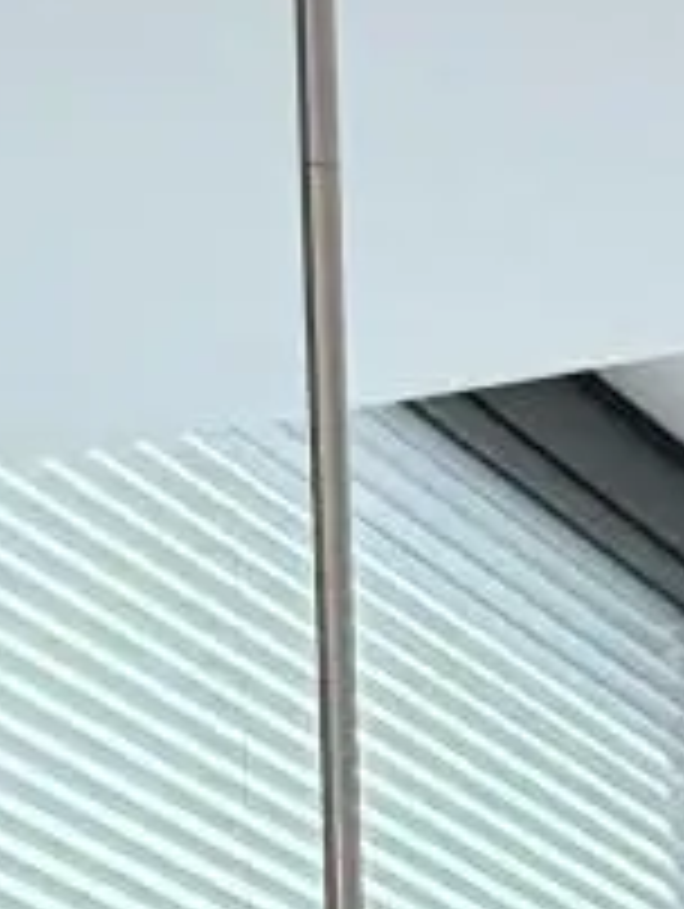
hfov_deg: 7.6
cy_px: 2956
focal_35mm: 178
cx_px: 1811
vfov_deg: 8.7
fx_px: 4680
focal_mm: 6.76
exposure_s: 1/135
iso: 200
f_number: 1.78
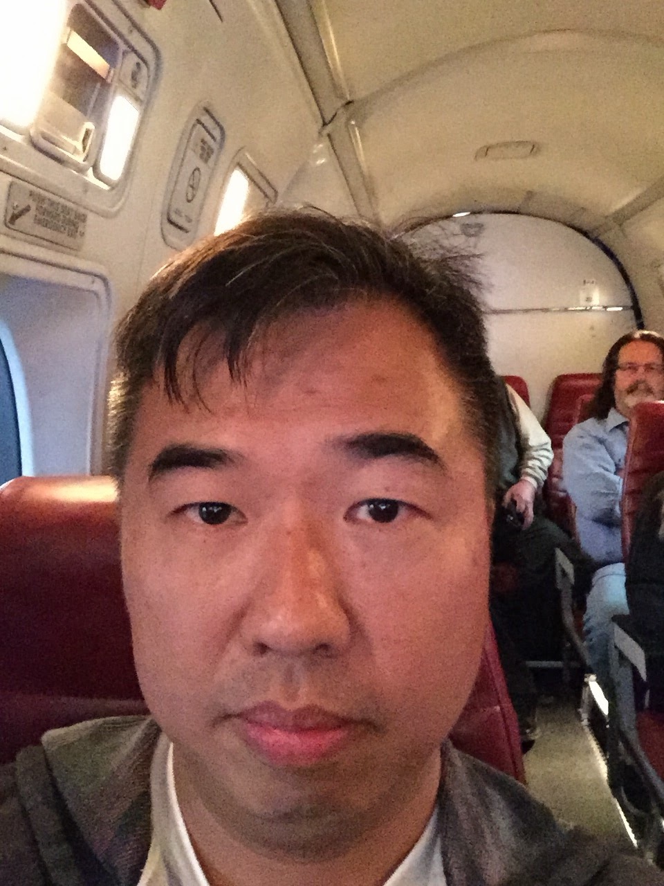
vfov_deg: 58.4
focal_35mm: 31
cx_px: 332
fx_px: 793
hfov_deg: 45.4
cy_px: 443
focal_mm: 2.65
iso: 1250
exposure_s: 1/15
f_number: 2.2
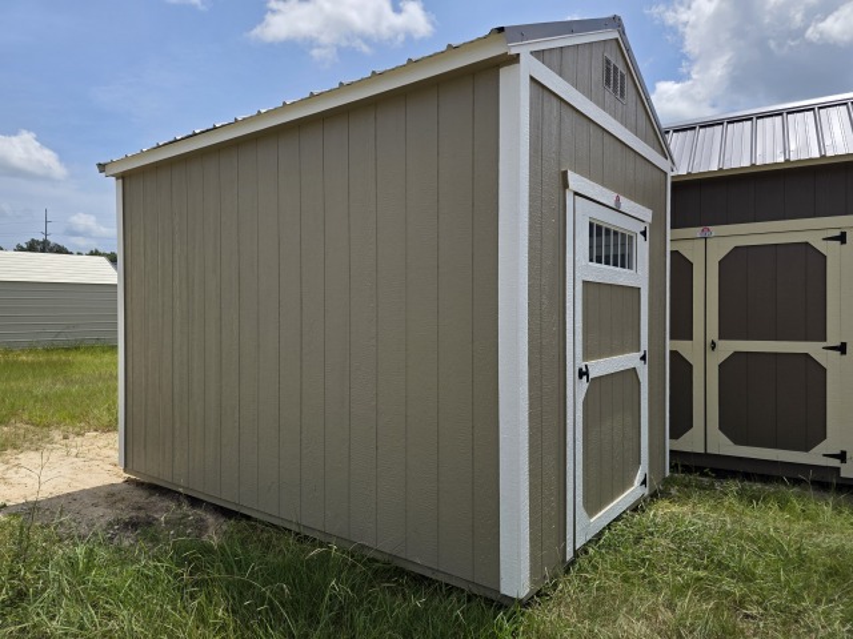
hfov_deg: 73.9
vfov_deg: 58.9
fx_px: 567
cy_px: 320
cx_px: 426
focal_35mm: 23
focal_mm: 6.3
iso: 80
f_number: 1.7
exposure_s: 1/6355
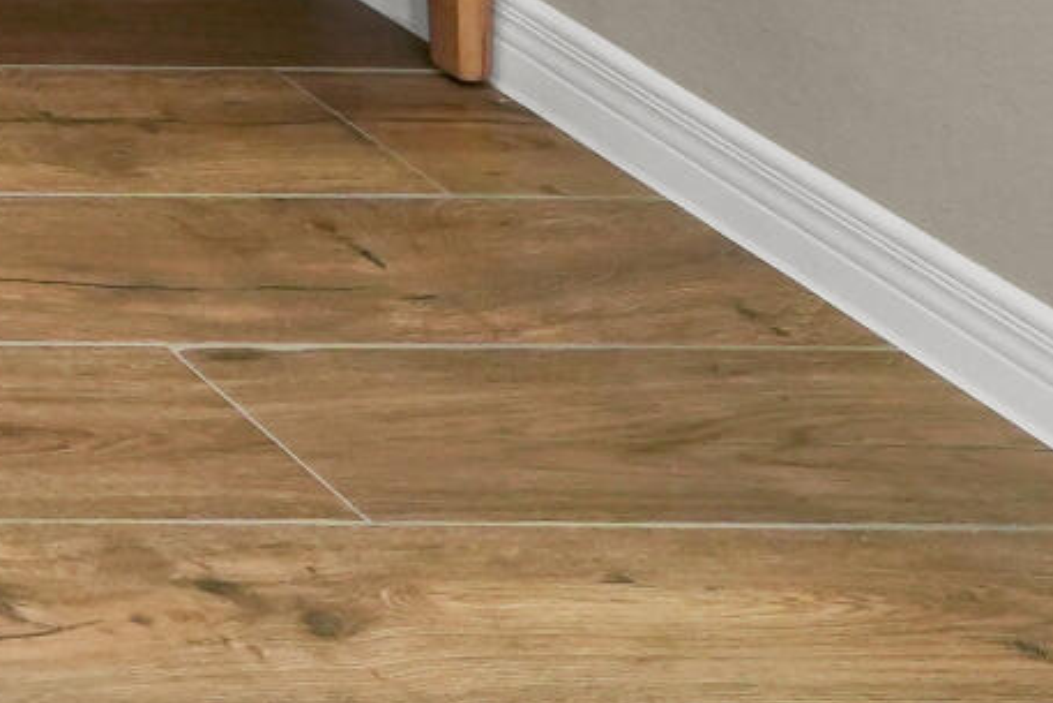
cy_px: -1388
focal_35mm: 105
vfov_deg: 9.9
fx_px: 3072
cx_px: -1979
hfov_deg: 11.8
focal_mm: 16
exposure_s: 1/20
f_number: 10
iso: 1250
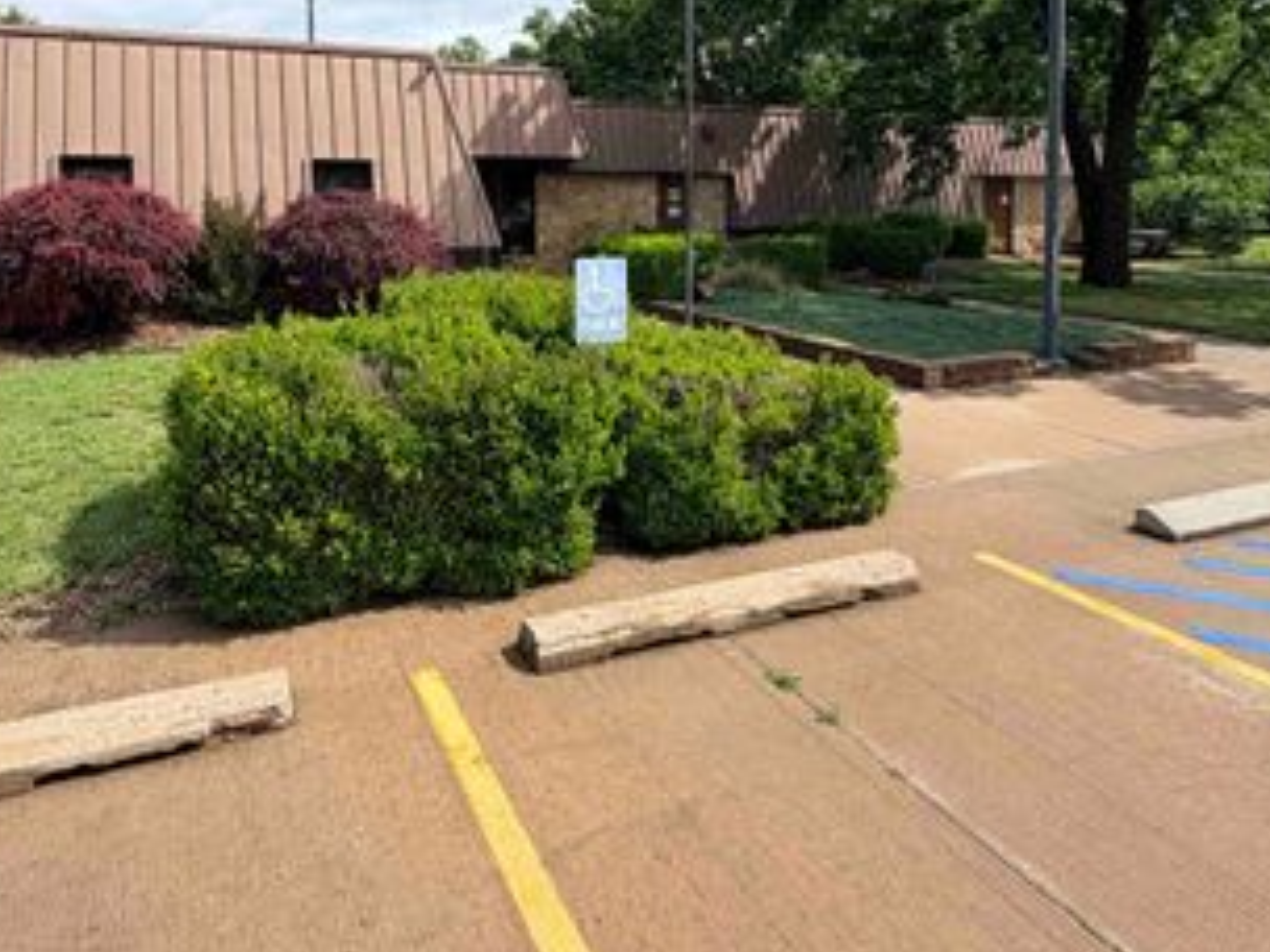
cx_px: 510
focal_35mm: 23
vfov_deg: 56.1
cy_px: 240
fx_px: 844
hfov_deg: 73.2
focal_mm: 2.22
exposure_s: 1/901
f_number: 2.2
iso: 20
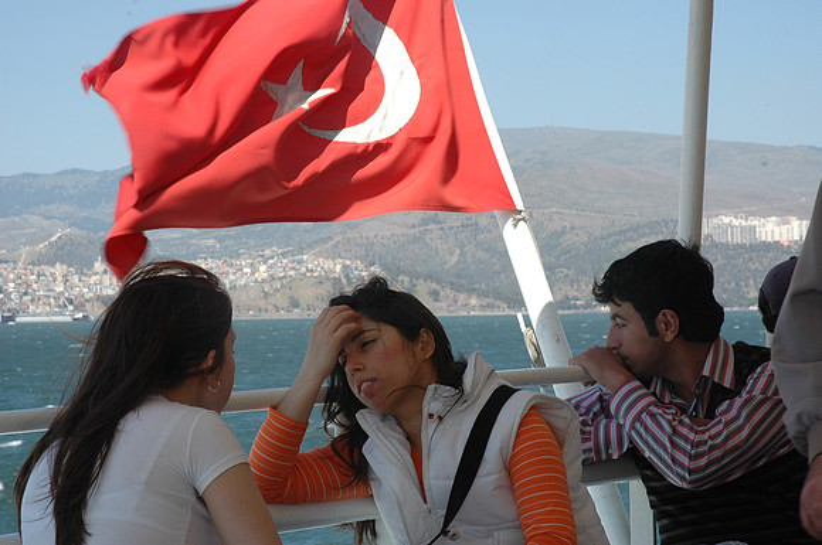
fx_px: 2052
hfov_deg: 22.7
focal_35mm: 90
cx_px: 411
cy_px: 272
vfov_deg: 15.1
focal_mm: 60
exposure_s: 1/100
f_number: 16
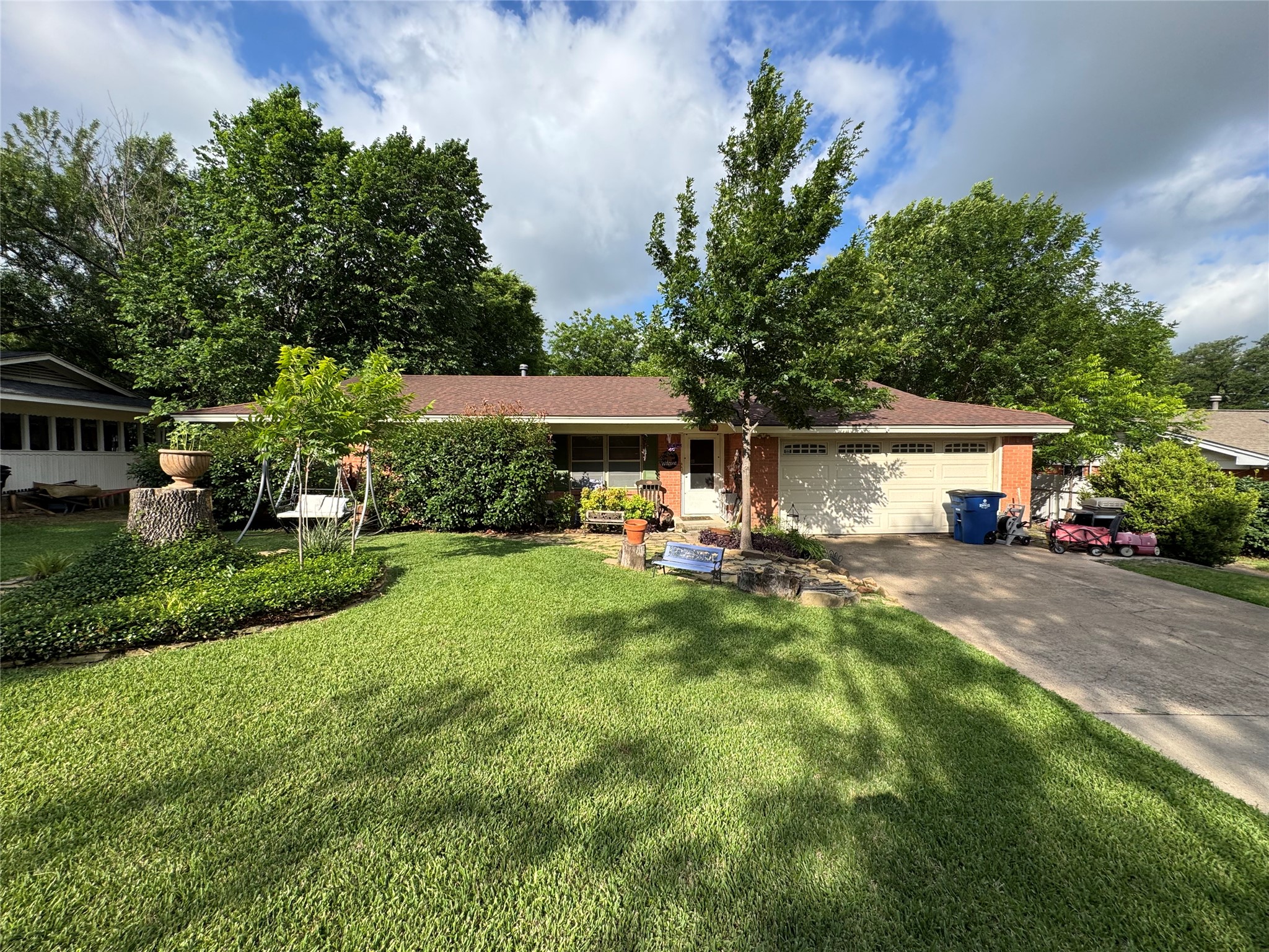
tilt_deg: -3.3
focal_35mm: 14
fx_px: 513
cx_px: 634
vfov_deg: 85.7
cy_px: 476
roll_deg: -2.1
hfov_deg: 102.1
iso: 40
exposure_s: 1/1006
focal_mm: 2.22
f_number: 2.2
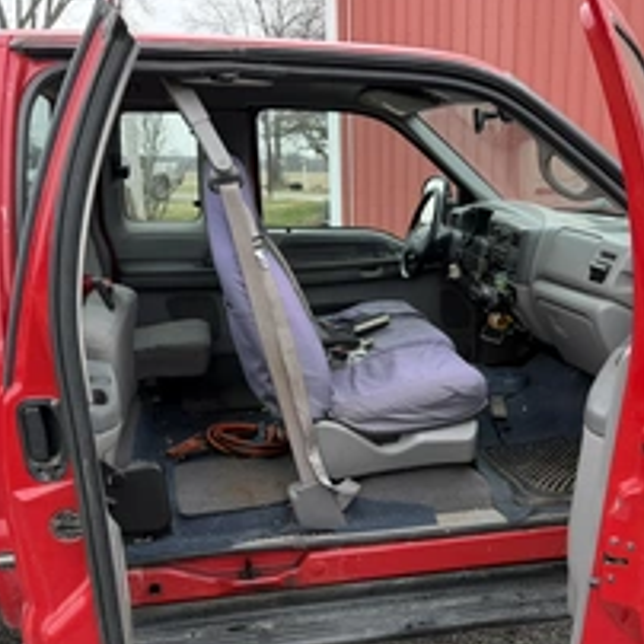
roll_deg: -0.6
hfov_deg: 39.5
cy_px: 430
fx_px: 884
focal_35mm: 42
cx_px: 437
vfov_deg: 39.5
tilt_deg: -10.8
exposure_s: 1/478
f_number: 1.78
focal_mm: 6.76
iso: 100
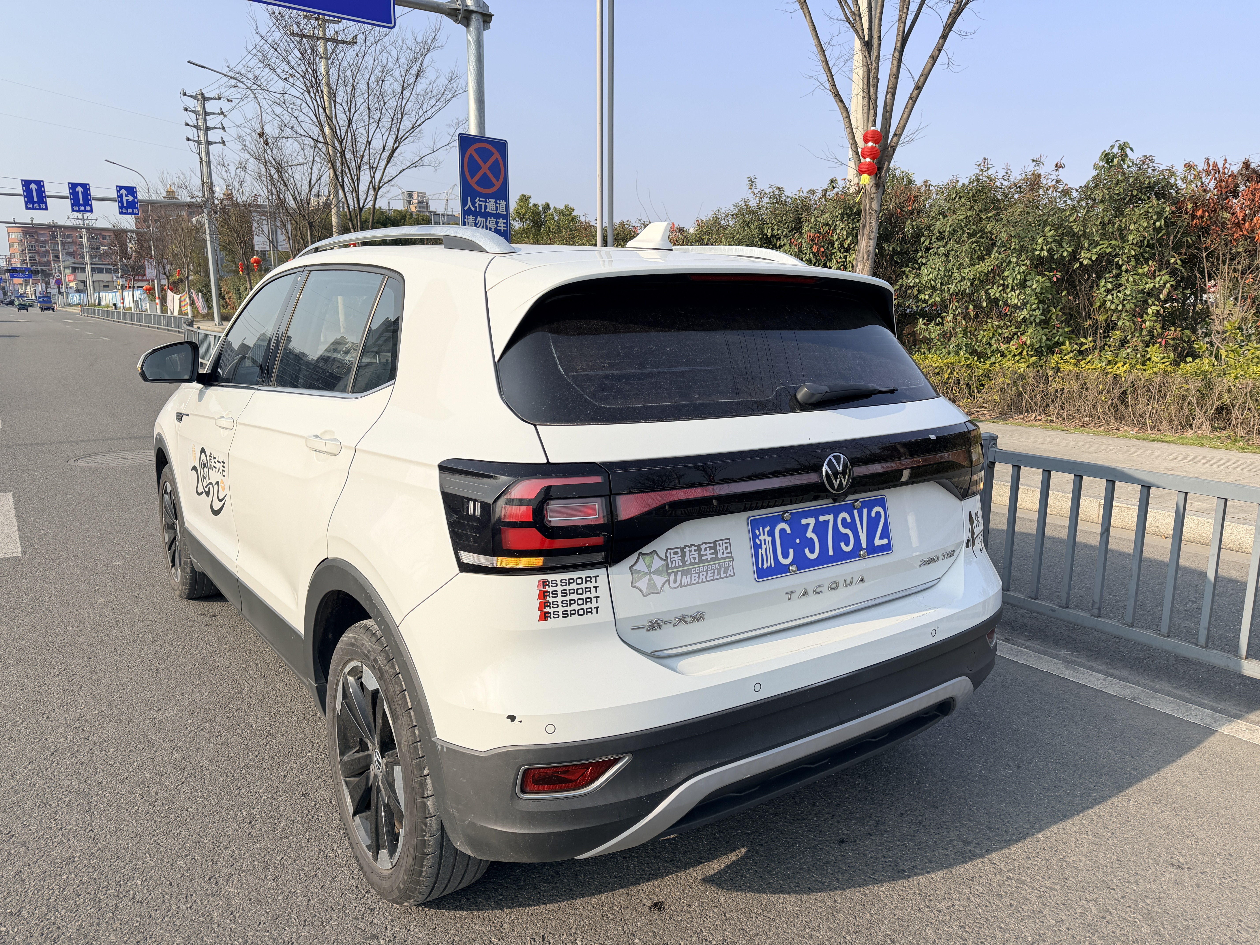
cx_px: 630
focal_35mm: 24
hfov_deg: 71.6
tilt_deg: -9.9
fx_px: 874
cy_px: 472
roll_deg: -0.4
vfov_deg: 56.8
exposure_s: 1/2907
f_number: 1.78
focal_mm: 6.76
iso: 100
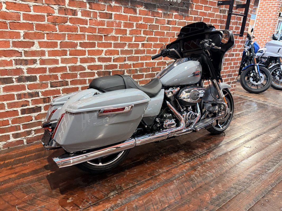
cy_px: 106
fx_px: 212
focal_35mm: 26
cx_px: 141
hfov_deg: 67.3
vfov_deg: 53.1
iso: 320
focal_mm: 5.96
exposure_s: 1/60
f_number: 1.6
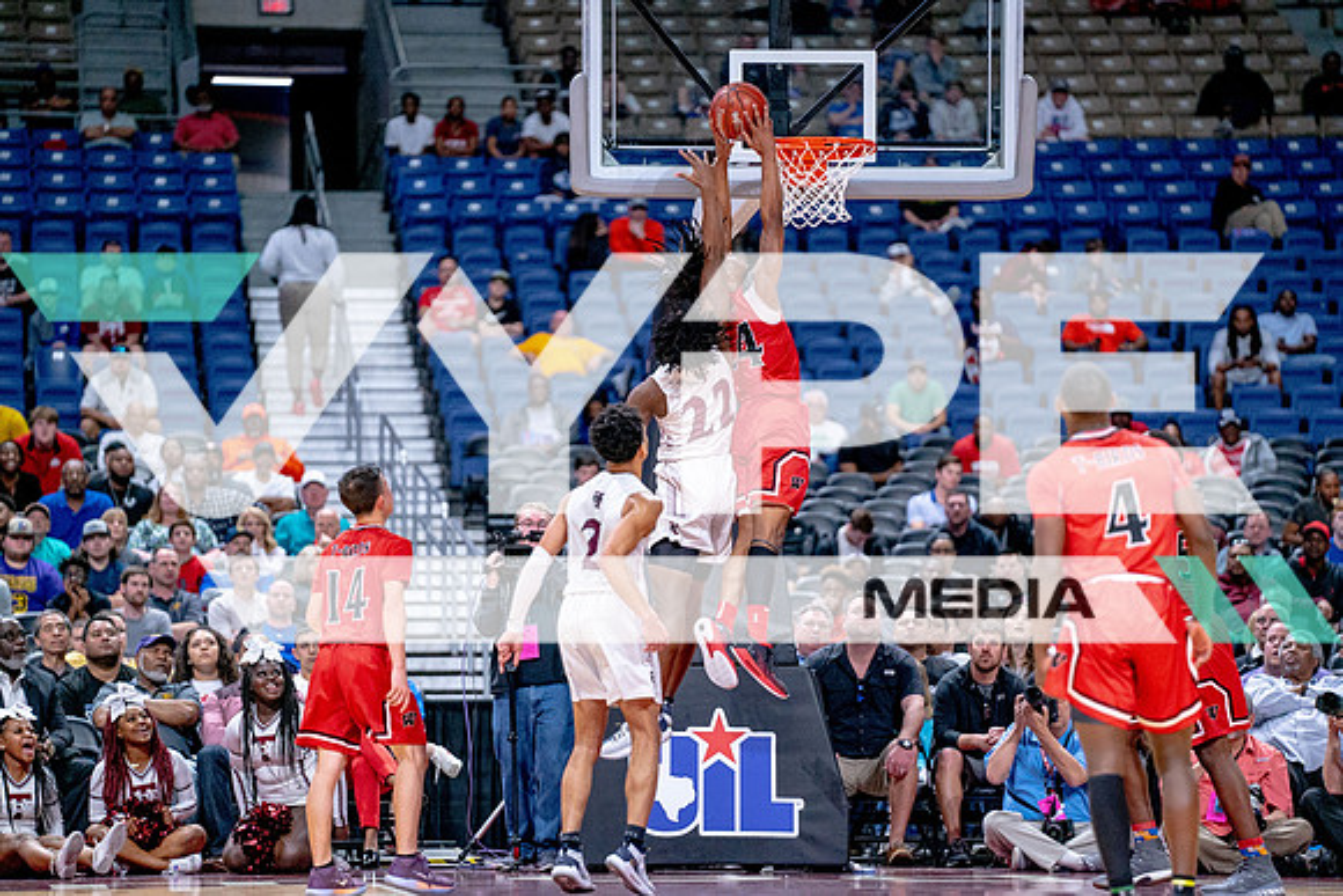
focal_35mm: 200
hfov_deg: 10.3
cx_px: 672
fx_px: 7463
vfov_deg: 6.9
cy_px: 448
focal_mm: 200
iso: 2500
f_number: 2.8
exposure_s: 1/1000
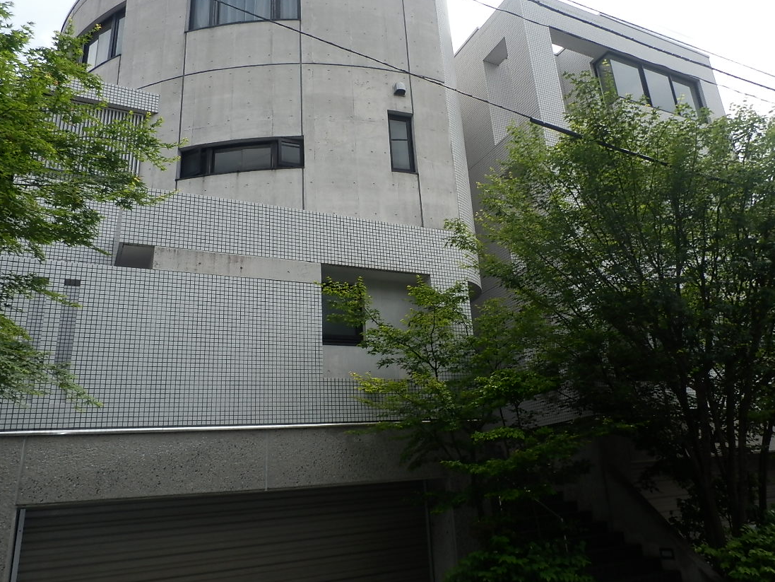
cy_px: 262
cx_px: 433
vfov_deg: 49.7
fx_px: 627
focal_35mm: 28
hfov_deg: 63.2
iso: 80
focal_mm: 4.2
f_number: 3
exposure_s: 1/800
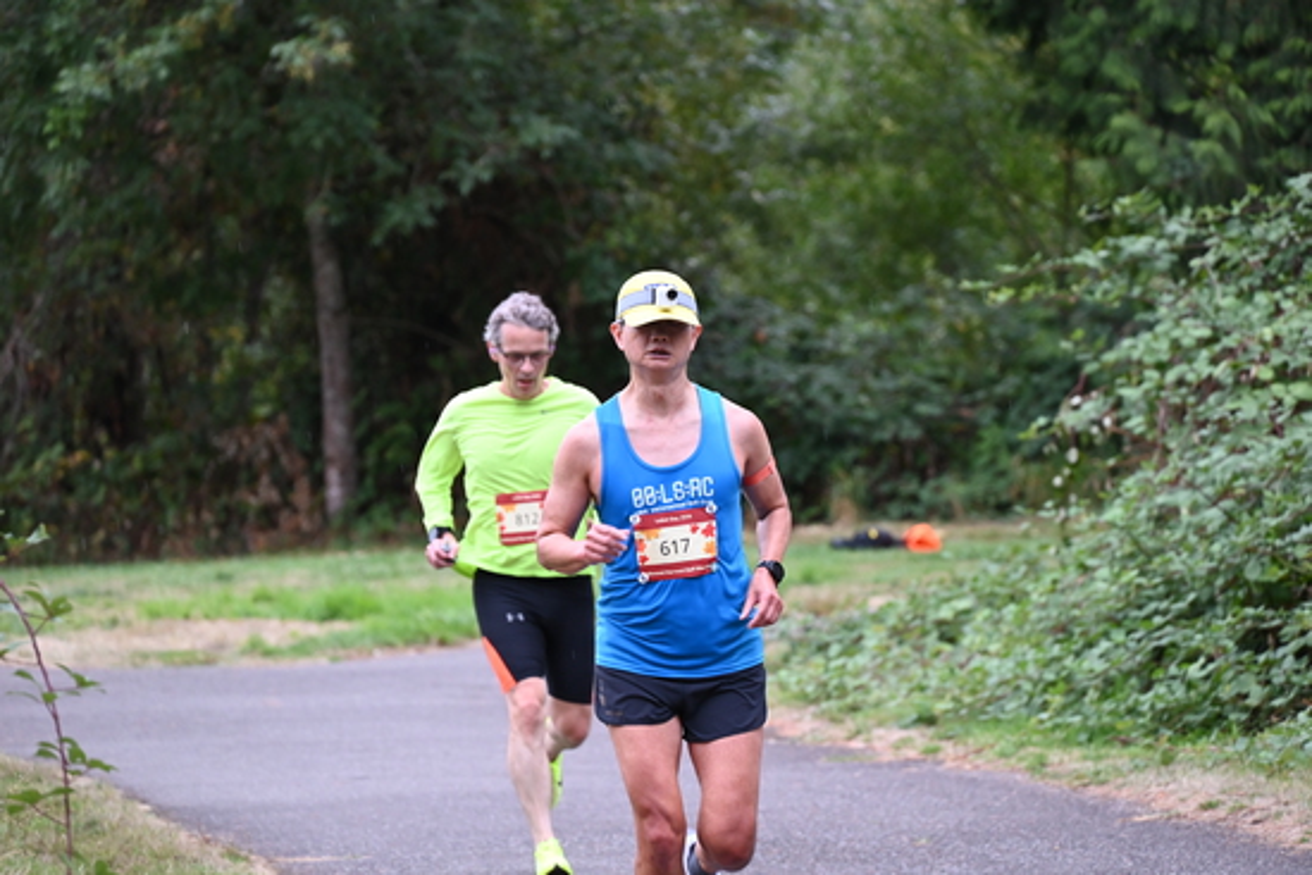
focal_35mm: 200
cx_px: 656
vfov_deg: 6.9
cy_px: 438
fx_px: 7290
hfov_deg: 10.3
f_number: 6.3
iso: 1400
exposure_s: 1/250
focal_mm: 200
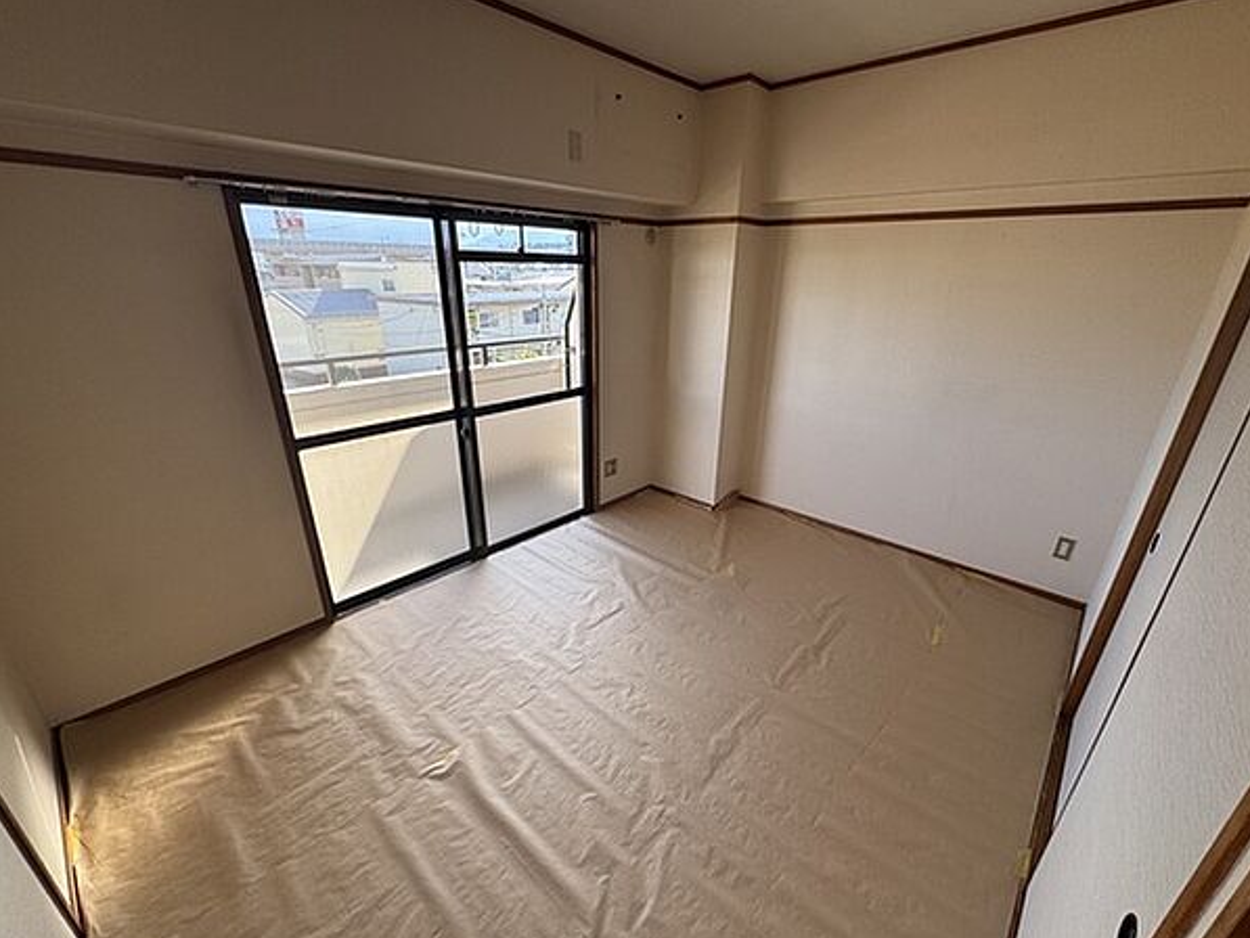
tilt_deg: -22.4
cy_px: 494
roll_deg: -1.1
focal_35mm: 15
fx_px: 542
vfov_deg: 81.7
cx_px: 630
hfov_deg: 98.2
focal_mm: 2.22
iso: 40
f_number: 2.2
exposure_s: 1/140
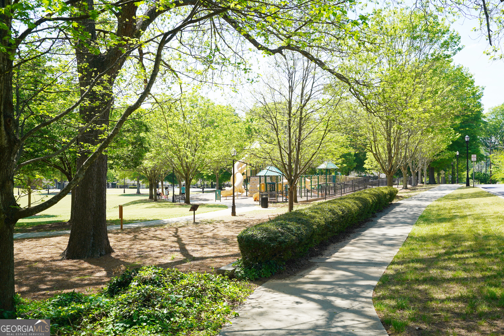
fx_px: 490
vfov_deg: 37.9
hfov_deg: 54.4
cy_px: 168
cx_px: 252
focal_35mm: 35
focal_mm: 35
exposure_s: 1/125
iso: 100
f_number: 8
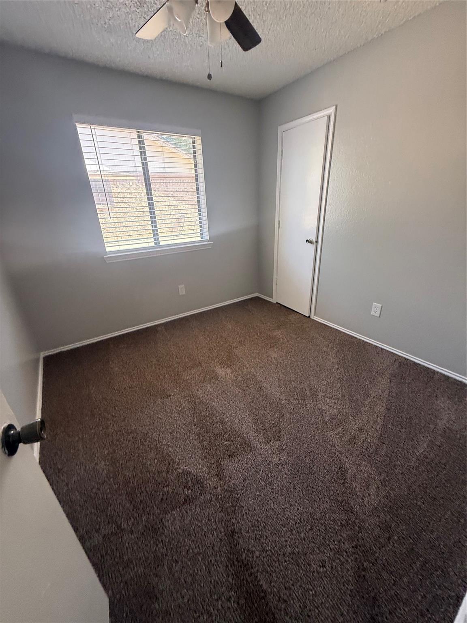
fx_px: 252
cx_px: 234
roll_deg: +0.2
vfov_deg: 102.1
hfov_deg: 85.7
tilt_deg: -27.8
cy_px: 312
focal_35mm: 14
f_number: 2.2
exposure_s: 1/99
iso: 250
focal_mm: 2.22
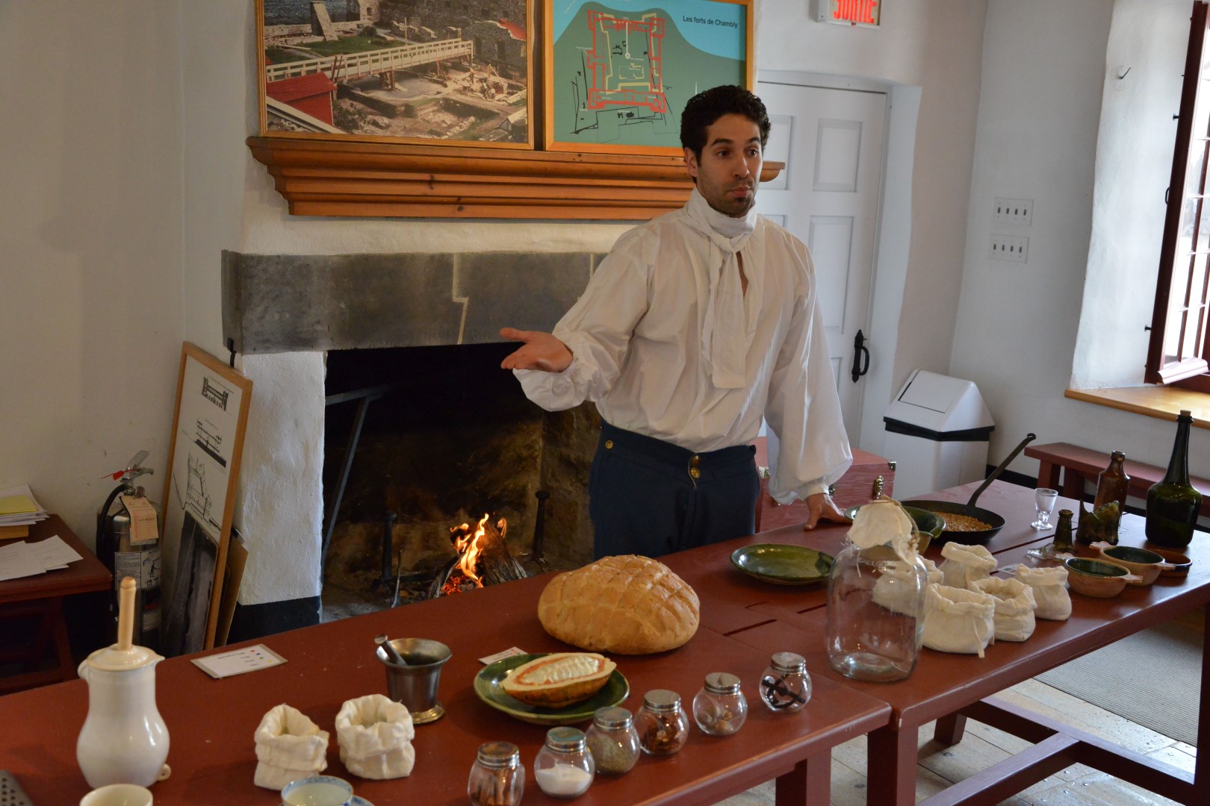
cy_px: 403
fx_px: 1277
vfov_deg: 35.1
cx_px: 605
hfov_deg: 50.7
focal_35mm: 38
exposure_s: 1/160
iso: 4000
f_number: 6.3
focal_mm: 38
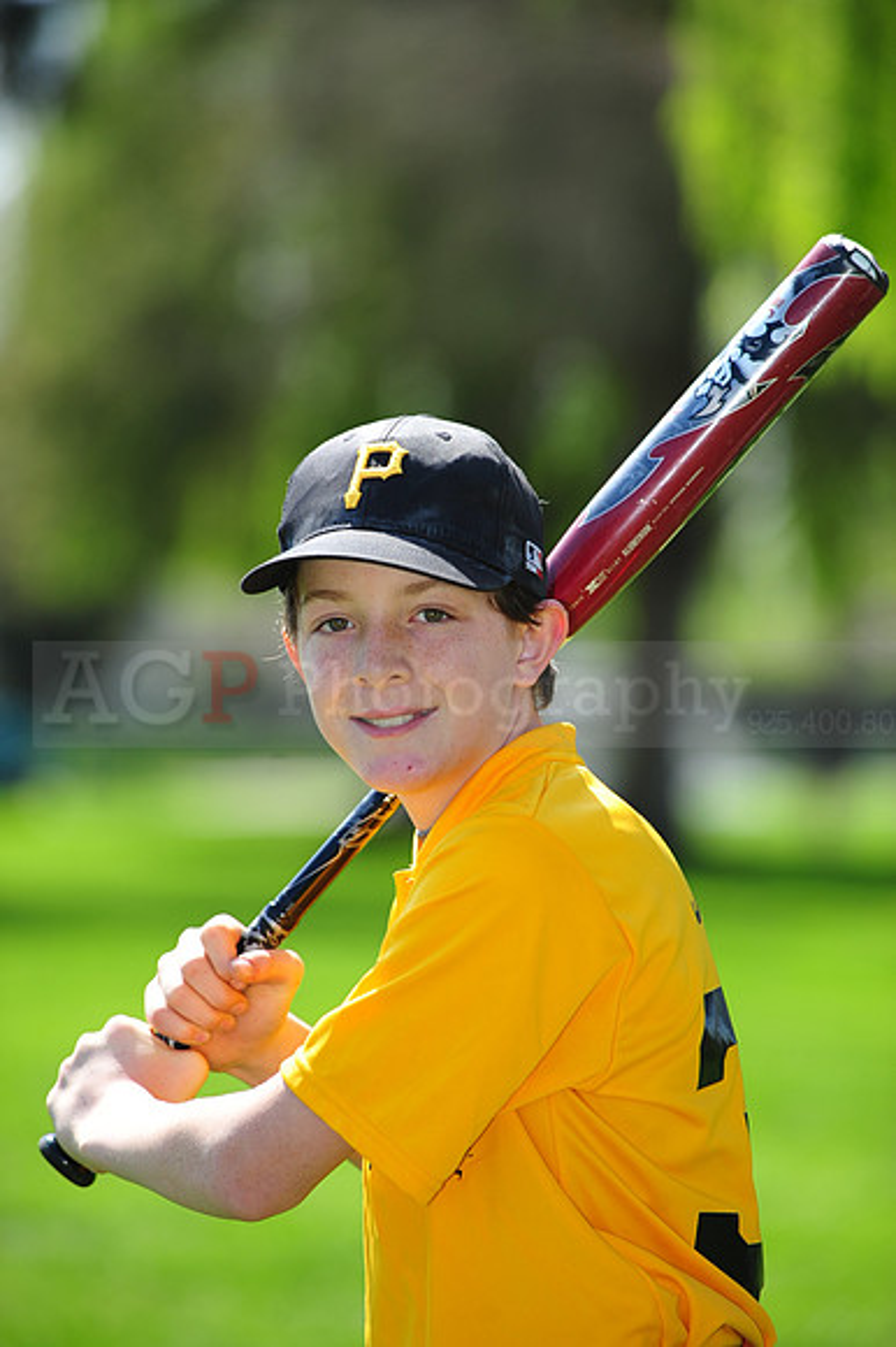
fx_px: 7475
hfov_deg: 6.9
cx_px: 448
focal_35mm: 200
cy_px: 674
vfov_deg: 10.3
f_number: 4.5
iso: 200
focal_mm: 200
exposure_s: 1/640
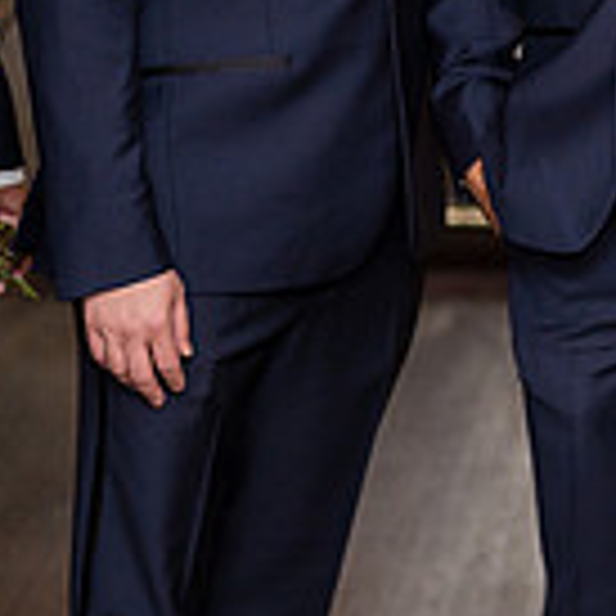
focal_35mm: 180
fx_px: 3624
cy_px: -88
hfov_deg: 9.6
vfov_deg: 9.6
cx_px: 697
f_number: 1.4
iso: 500
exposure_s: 1/250
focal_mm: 50
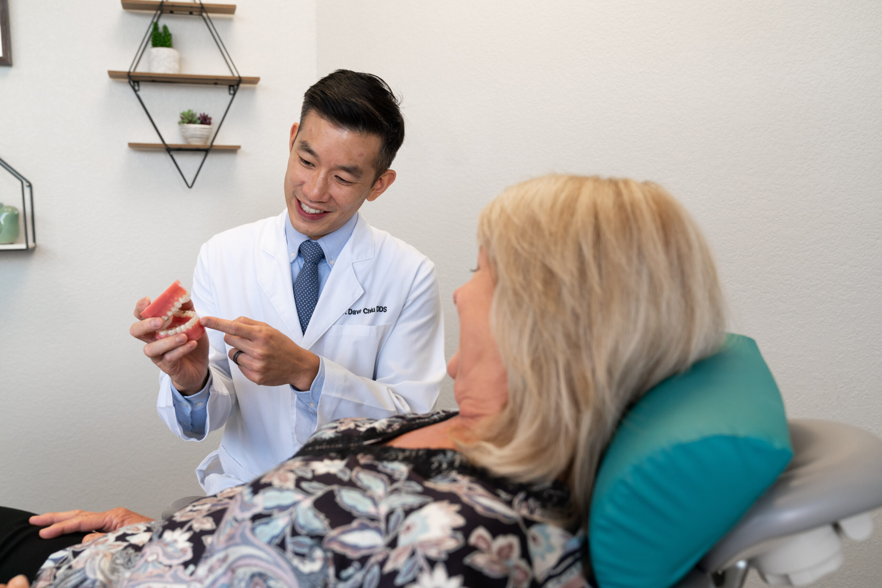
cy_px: 294
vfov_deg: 40.0
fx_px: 809
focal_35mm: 33
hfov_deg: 57.2
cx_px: 441
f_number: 4
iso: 640
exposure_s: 1/125
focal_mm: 33
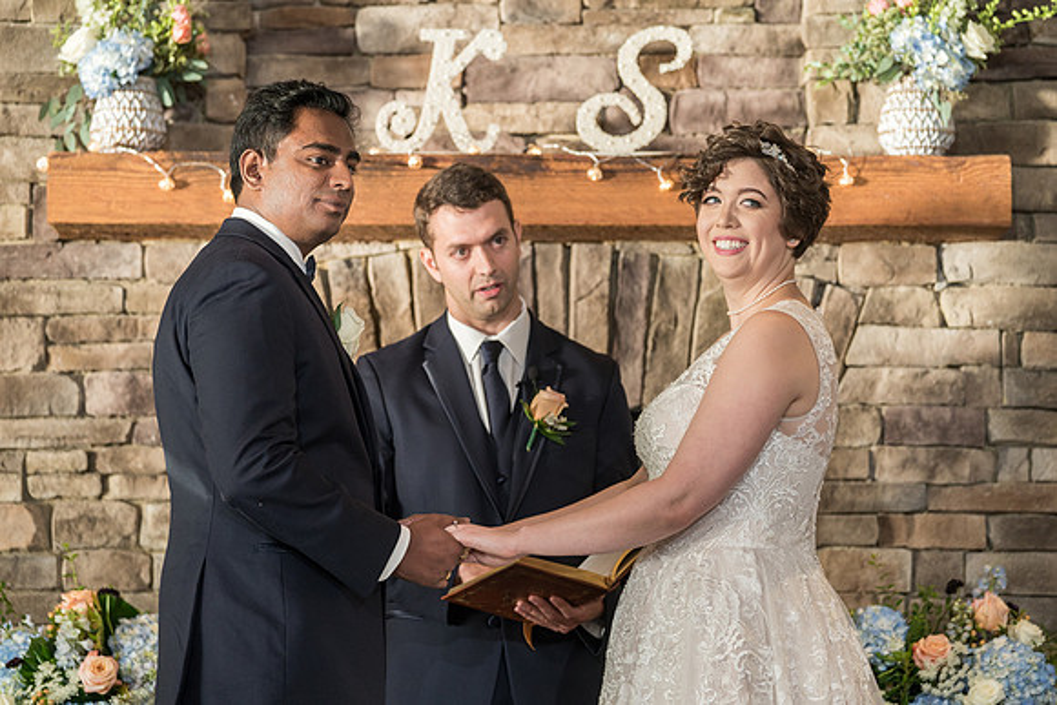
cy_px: 352
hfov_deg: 17.1
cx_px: 528
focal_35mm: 120
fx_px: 3524
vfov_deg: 11.4
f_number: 4
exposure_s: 1/200
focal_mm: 120
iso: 1000
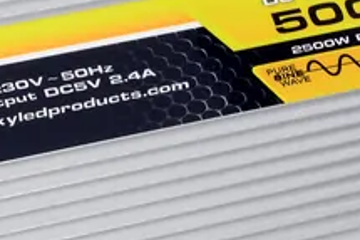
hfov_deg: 10.5
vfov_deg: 7.0
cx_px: -7
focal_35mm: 195
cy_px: 171
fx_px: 1948
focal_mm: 28
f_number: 18
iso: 100
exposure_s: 1/40
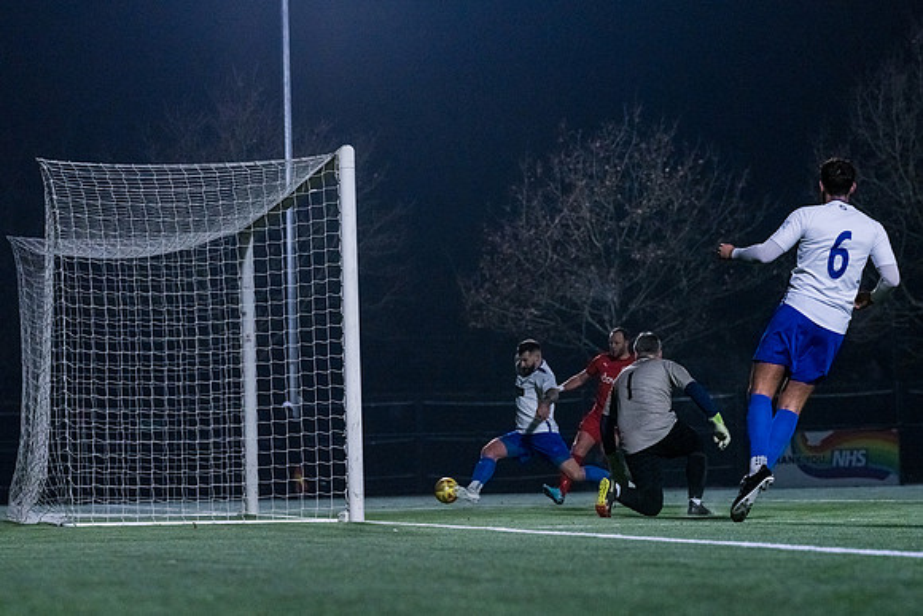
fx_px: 3671
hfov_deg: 14.3
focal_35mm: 143
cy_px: 308
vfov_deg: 9.6
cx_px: 485
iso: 5000
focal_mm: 135
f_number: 5
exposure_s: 1/800
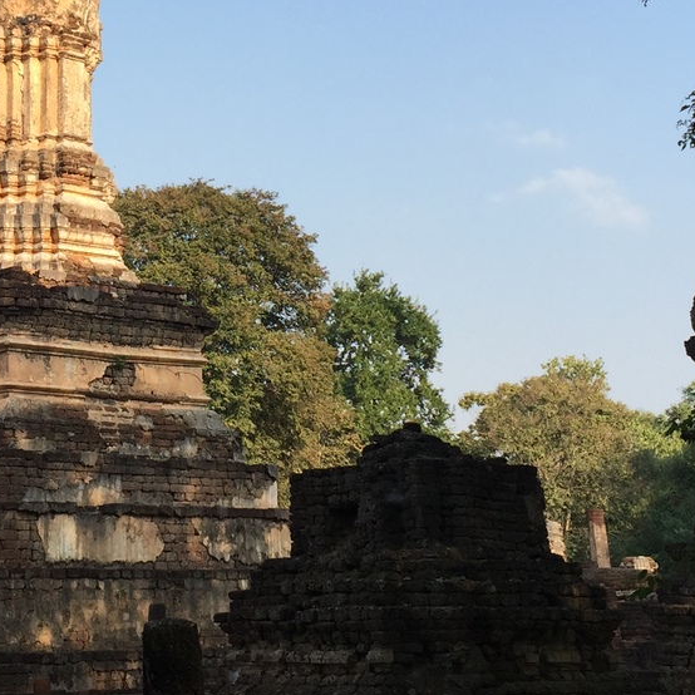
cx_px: 144
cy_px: 128
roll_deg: +0.2
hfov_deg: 23.0
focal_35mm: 74
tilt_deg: +15.8
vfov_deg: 23.0
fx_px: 1681
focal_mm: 4.15
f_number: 2.2
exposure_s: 1/860
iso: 32
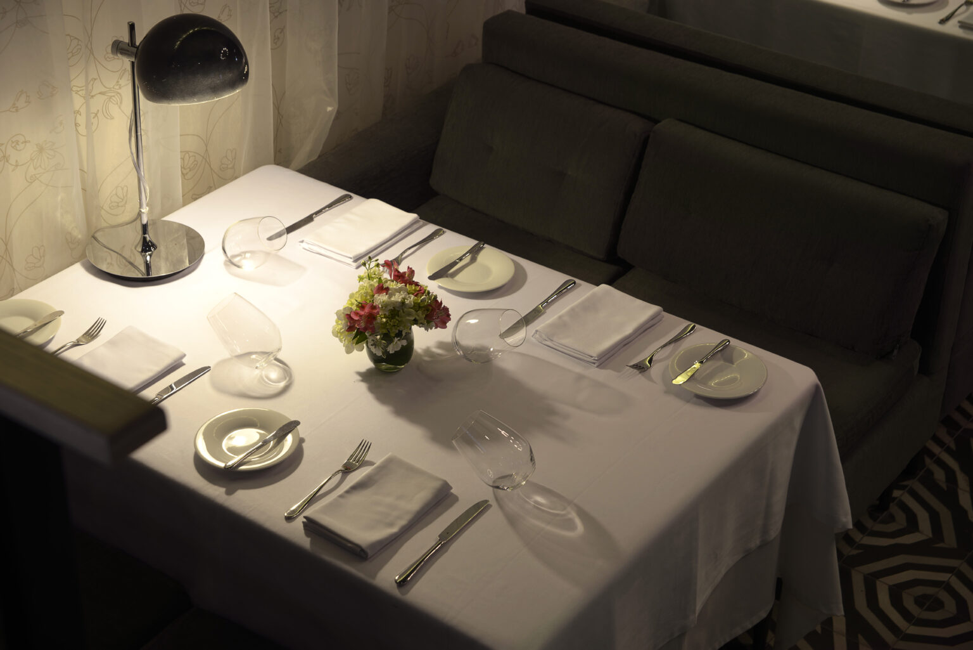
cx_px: 486
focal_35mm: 70
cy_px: 325
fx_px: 1892
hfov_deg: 28.8
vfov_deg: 19.5
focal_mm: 70
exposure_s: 1/1.6
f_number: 6.3
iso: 50
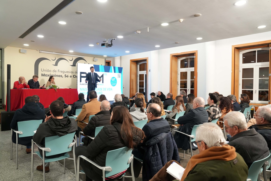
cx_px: 136
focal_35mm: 24
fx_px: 181
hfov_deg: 73.7
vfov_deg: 53.1
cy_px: 90
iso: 3200
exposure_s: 1/160
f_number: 5
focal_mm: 24
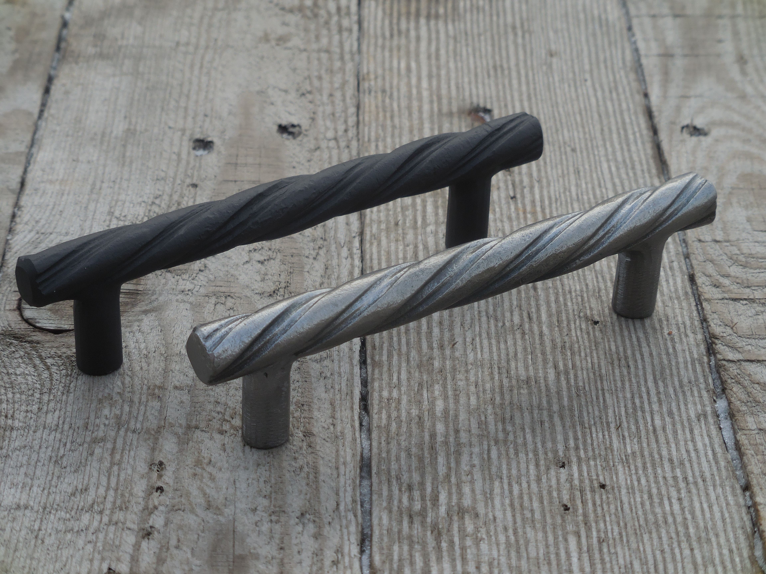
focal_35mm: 98
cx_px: 383
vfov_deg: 15.1
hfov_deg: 20.0
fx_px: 2169
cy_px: 287
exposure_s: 1/160
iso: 125
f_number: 5
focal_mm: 17.7
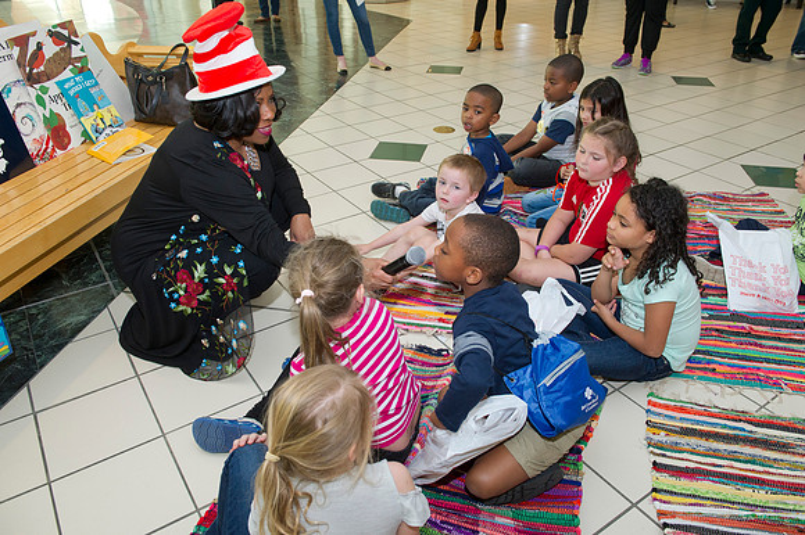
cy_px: 268
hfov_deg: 67.4
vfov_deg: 47.9
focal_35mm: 27
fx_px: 603
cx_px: 402
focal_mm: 27
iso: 1250
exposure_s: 1/250
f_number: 5.6
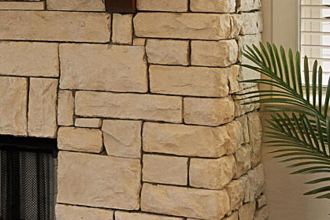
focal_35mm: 129
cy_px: 12
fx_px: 1182
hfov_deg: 13.7
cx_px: -315
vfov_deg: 10.5
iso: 320
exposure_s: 1/50
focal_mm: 18
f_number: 7.1
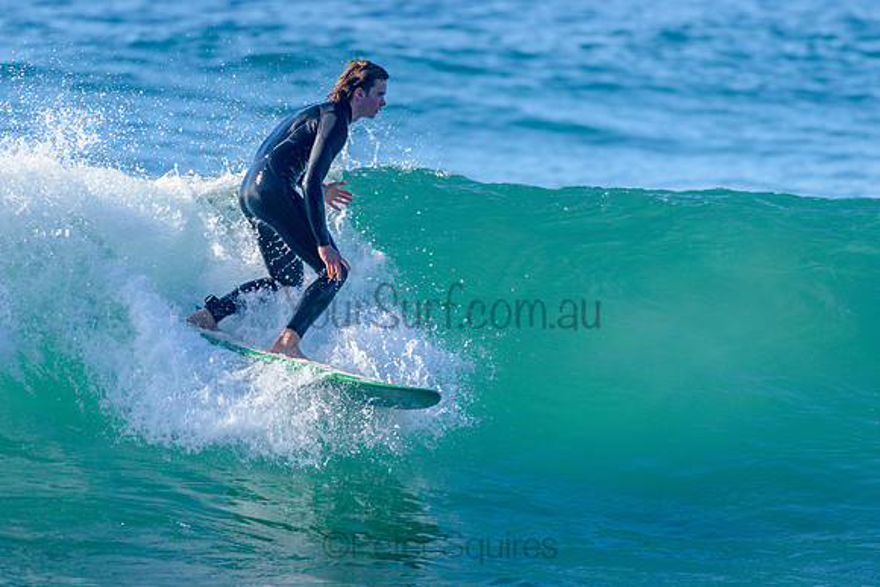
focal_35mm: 613
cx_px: 389
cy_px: 246
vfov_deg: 2.2
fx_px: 14982
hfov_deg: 3.4
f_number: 5.6
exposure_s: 1/2000
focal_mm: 500
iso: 320
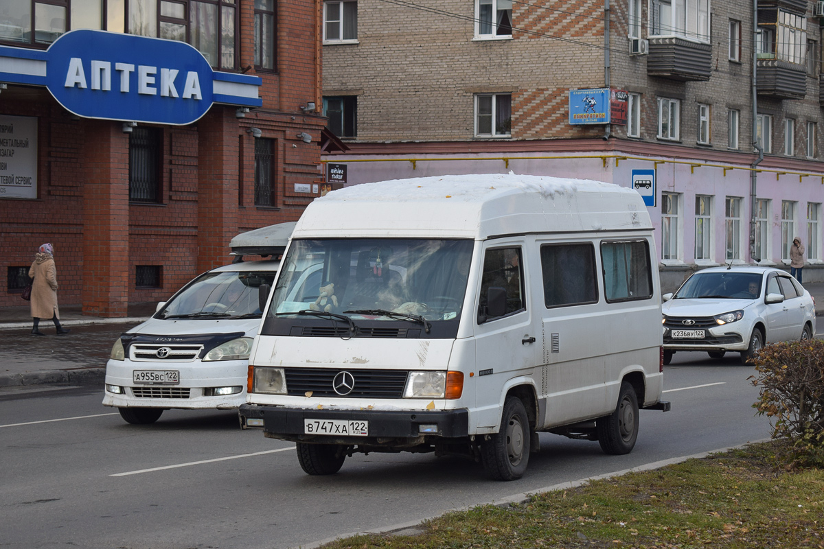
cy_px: 274
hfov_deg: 24.6
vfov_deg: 16.6
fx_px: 1888
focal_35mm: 82
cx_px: 412
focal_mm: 55
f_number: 6.3
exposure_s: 1/500
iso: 200
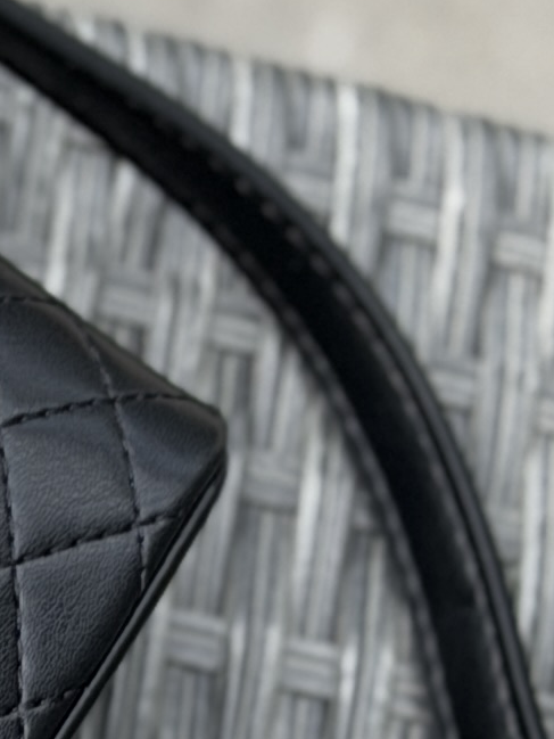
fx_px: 6357
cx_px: -983
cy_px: 434
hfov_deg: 4.8
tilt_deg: -65.6
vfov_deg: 6.6
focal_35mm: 298
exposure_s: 1/1116
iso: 64
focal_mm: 6.76
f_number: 1.78
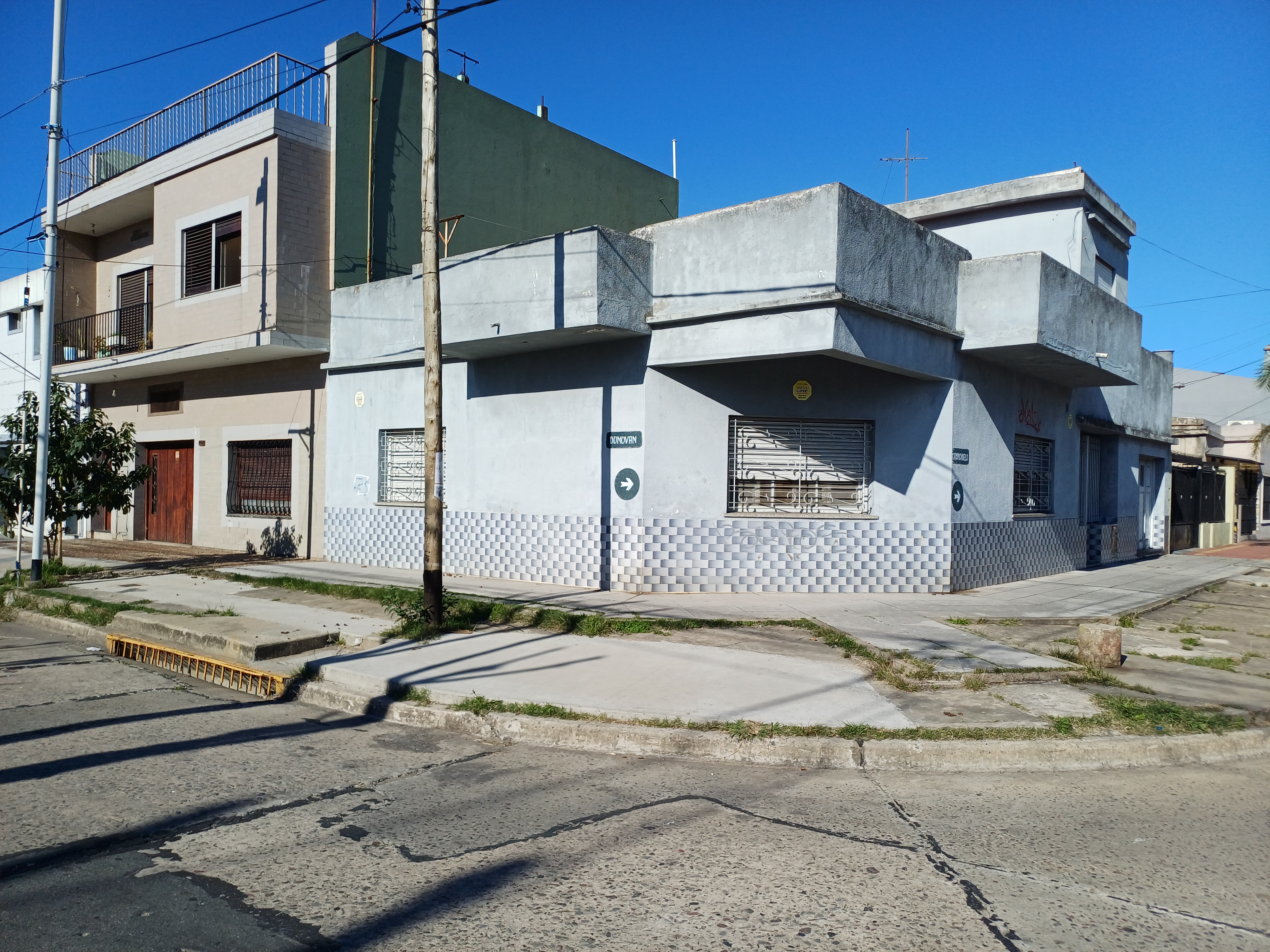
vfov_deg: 54.9
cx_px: 635
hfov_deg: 69.4
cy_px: 476
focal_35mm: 25
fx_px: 917
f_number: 1.8
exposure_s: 1/1658
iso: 50
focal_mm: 4.65
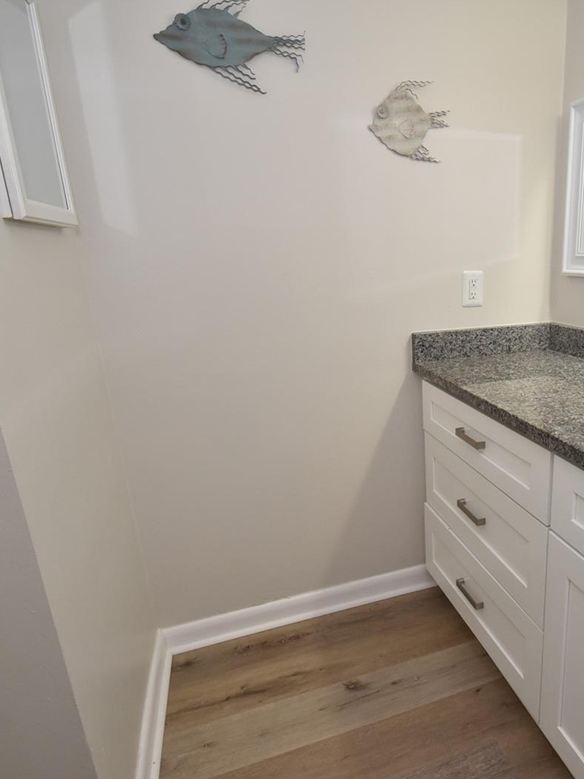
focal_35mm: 22
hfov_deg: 57.7
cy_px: 394
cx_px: 444
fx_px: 495
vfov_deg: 76.4
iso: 800
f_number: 5.6
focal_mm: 10
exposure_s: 1/125
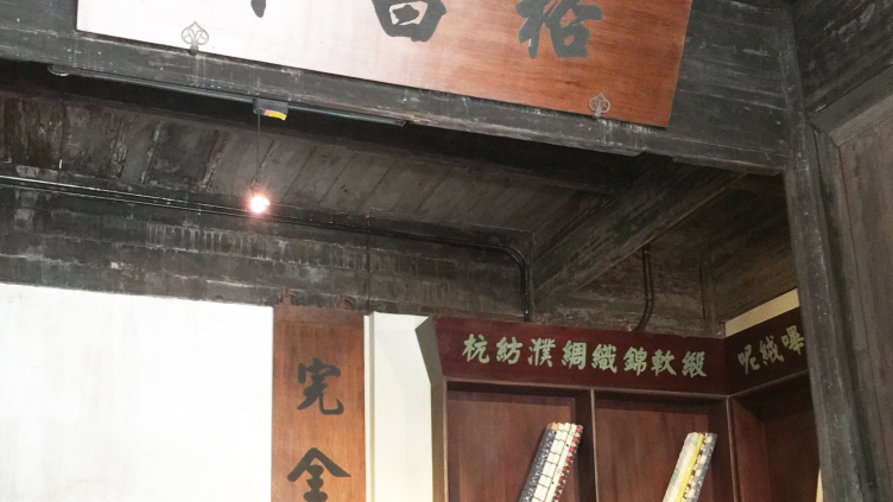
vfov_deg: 27.3
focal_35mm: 43
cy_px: 385
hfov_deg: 47.4
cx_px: 446
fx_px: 1018
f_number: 2.2
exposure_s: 1/10
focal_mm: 4.15
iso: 100
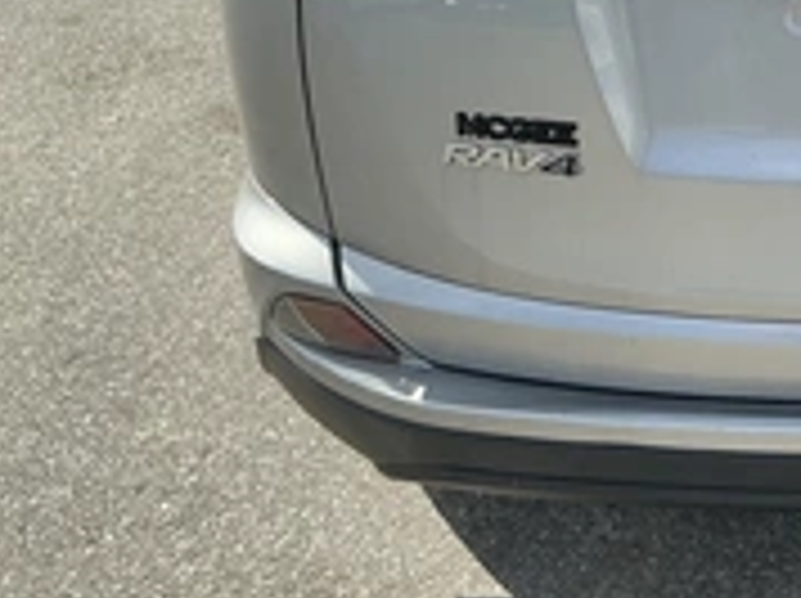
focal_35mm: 63
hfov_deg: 28.7
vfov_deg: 22.8
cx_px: 819
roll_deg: -0.4
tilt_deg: -25.9
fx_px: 1456
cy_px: 103
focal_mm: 3
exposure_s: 1/1098
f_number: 1.8
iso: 25
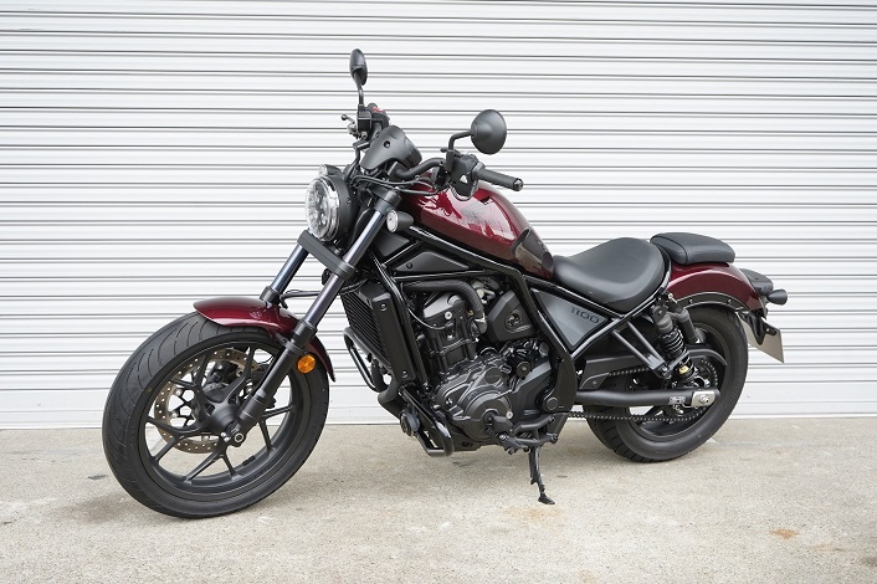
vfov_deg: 34.2
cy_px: 292
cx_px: 438
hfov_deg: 49.6
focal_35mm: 39
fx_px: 950
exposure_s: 1/40
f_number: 5.6
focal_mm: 39
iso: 160
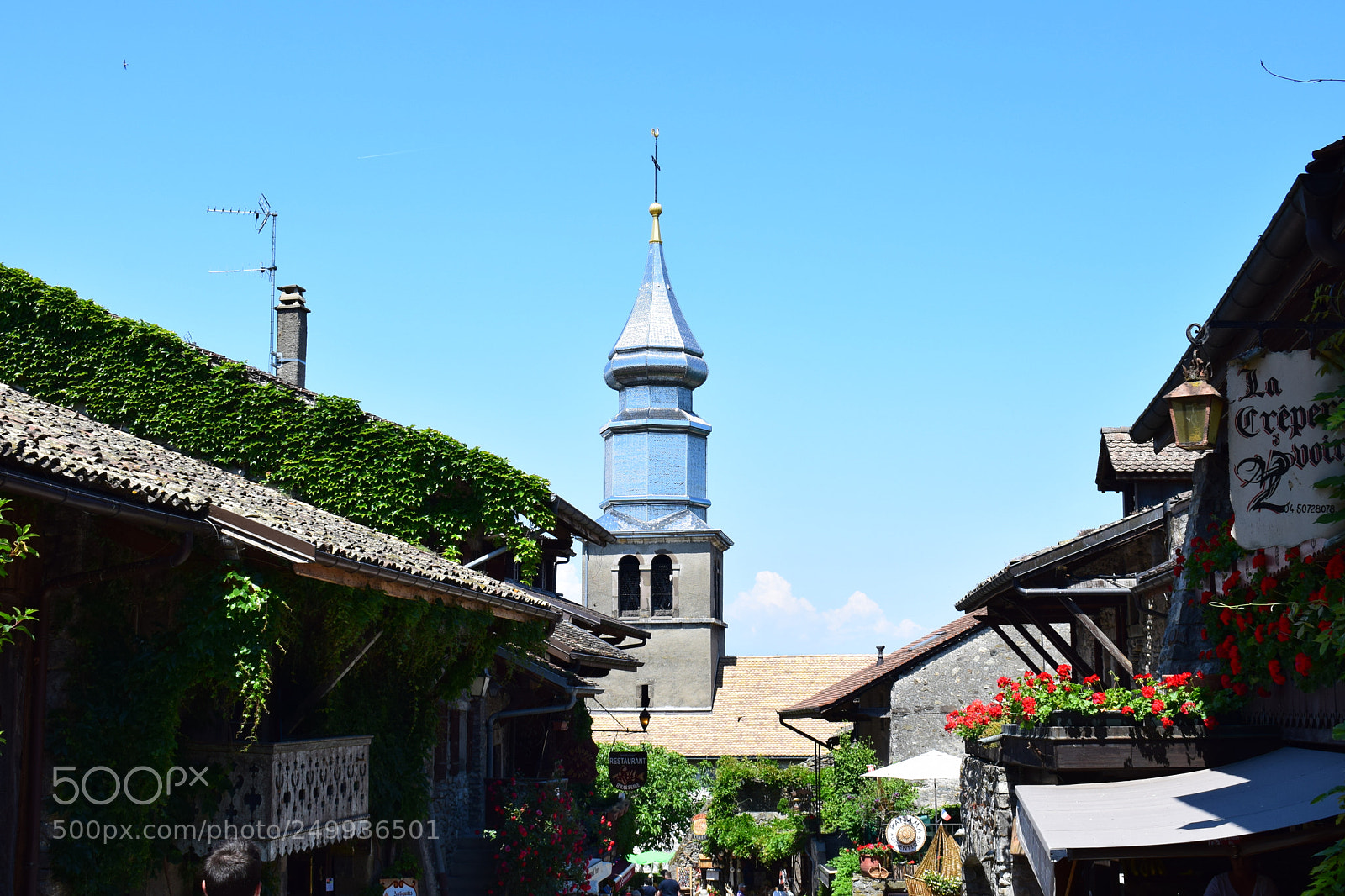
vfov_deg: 28.9
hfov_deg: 42.3
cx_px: 672
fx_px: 1737
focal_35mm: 46
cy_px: 448
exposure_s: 1/400
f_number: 11
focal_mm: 31
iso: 400
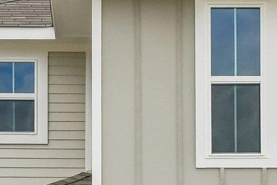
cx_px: 143
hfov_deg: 12.5
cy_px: 228
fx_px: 1262
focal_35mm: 164
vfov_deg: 8.3
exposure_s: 1/2000
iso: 400
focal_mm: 22
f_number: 8
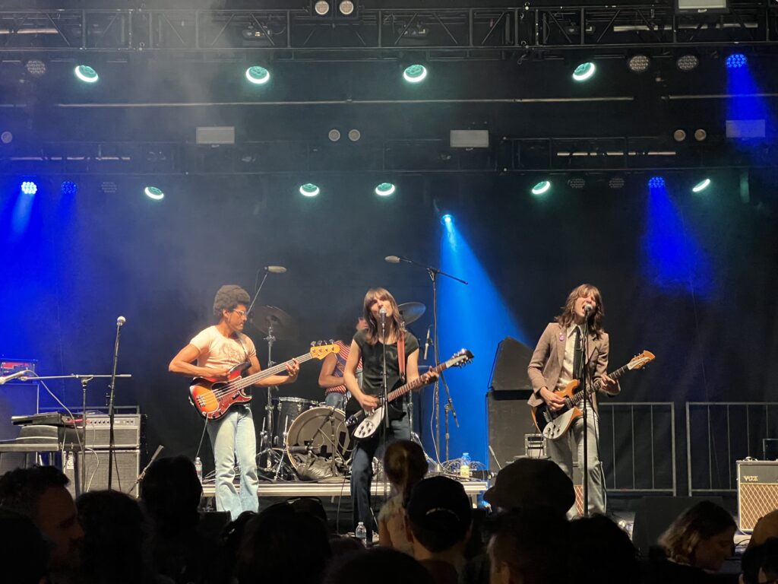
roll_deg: +1.2
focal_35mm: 77
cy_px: 292
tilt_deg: +5.5
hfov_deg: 25.3
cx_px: 389
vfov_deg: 19.1
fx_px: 1731
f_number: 2.8
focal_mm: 9
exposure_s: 1/48
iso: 800
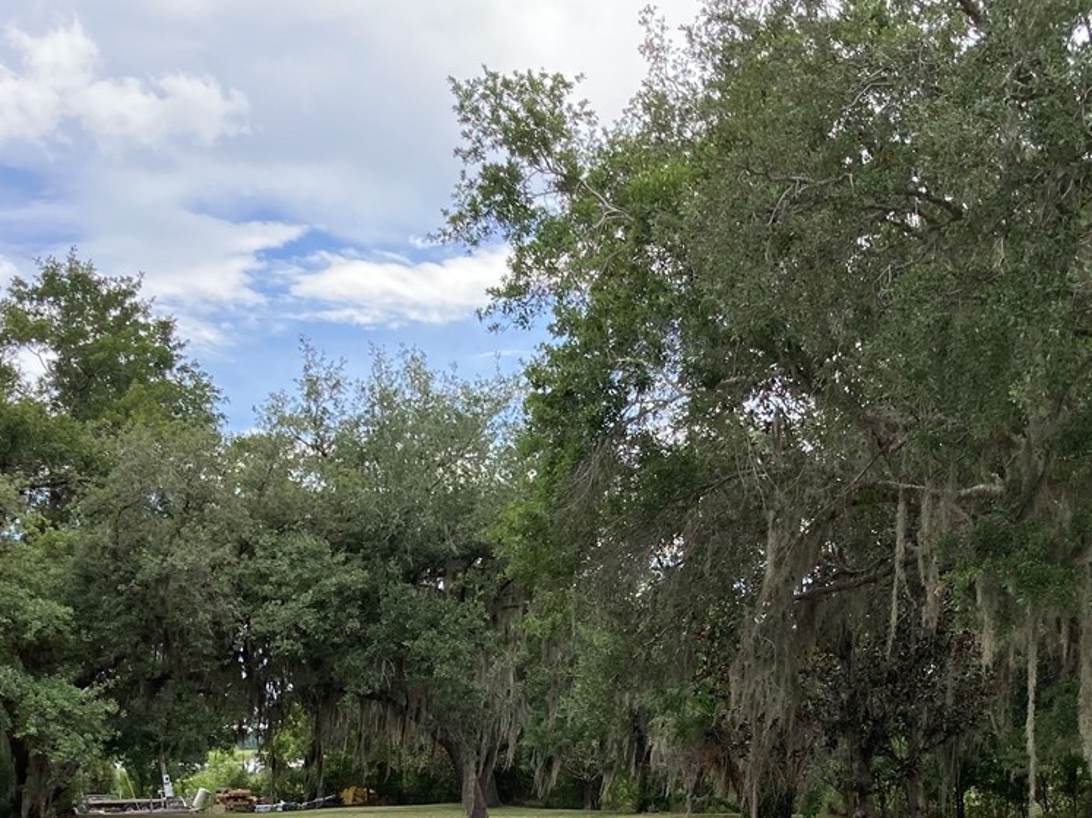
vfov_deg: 23.3
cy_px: 837
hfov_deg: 32.2
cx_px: 592
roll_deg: +0.8
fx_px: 1892
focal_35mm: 60
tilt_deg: -3.1
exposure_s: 1/827
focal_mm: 3.99
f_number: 1.8
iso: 20
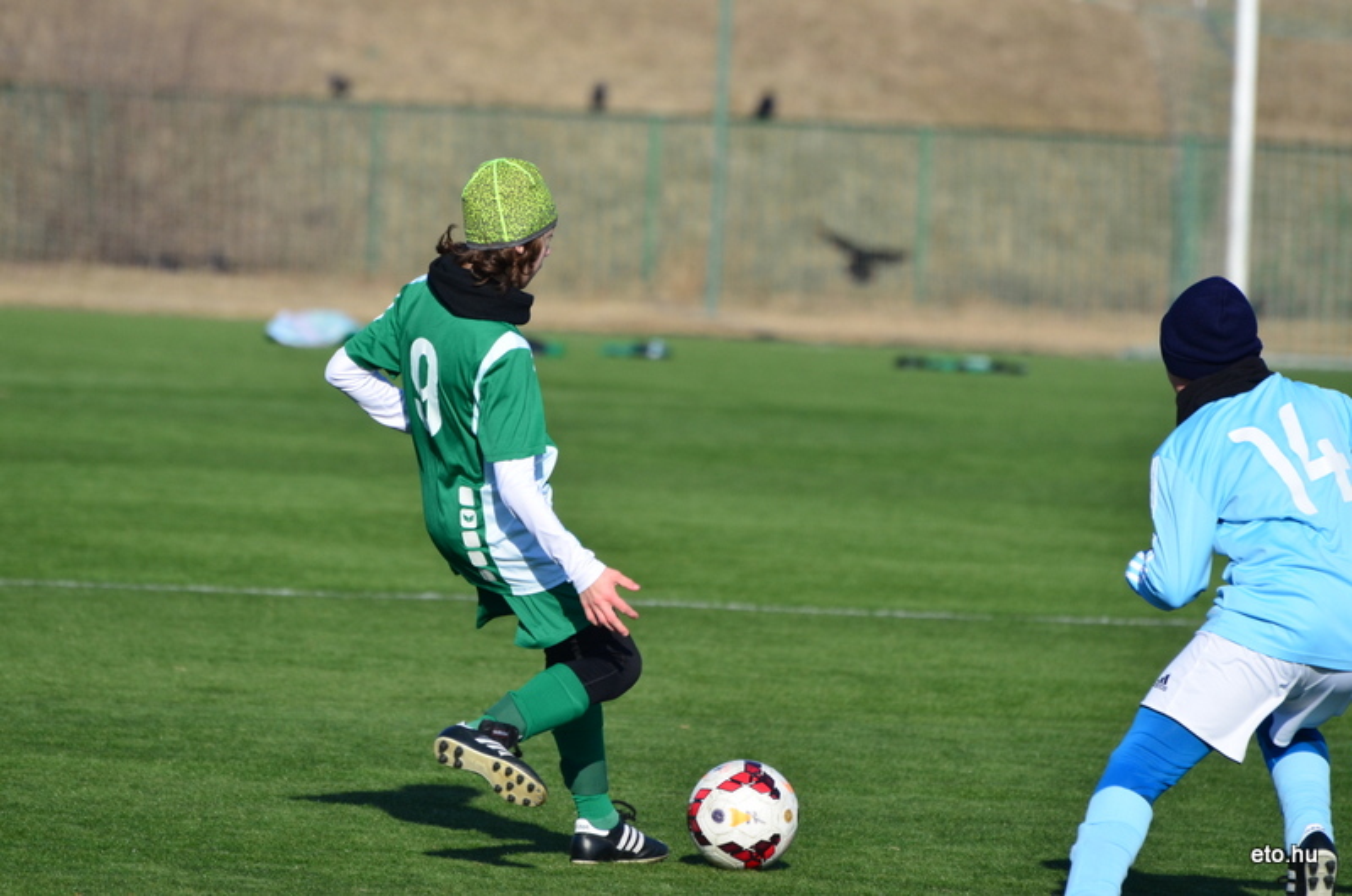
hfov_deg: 5.1
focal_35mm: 405
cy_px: 448
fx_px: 15180
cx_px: 676
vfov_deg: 3.4
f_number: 6.3
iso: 500
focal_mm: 270
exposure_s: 1/2500
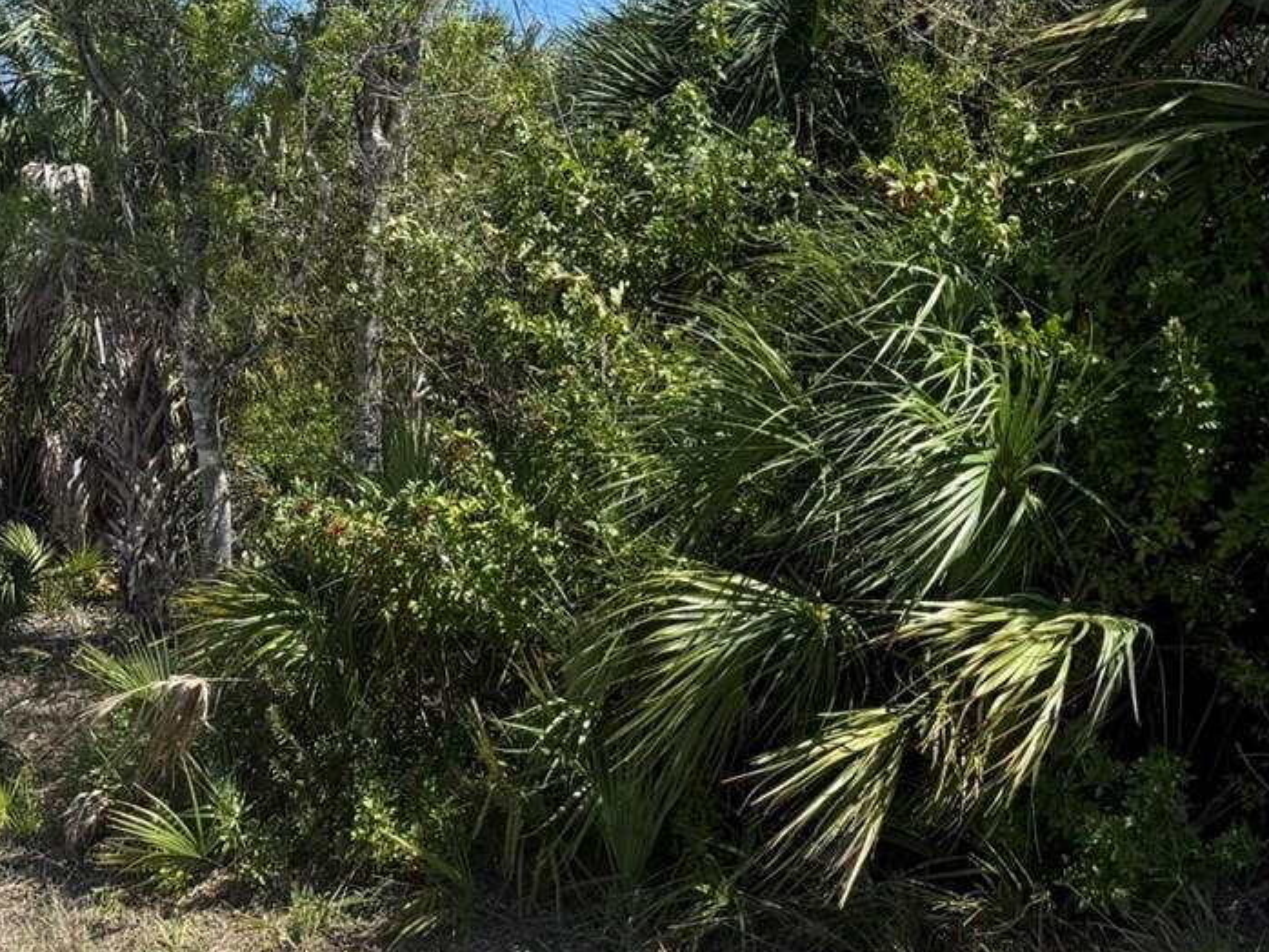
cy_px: 607
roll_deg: +1.7
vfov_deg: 26.5
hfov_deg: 34.2
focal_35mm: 55
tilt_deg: -2.2
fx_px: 2017
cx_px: 313
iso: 80
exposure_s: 1/3425
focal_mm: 6.76
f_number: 1.78
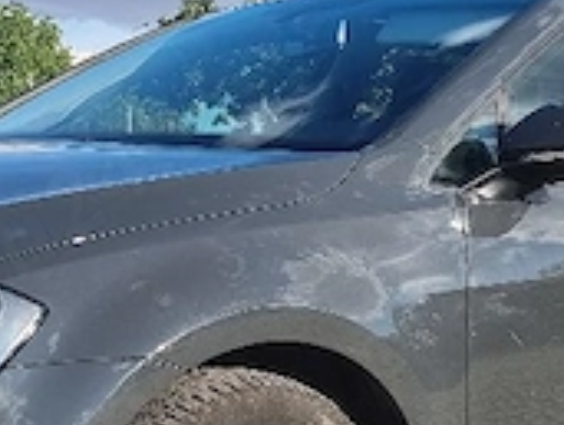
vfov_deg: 16.3
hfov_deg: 21.4
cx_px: 178
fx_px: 1486
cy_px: 244
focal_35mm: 91
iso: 50
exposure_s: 1/1667
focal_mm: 5.4
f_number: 1.8
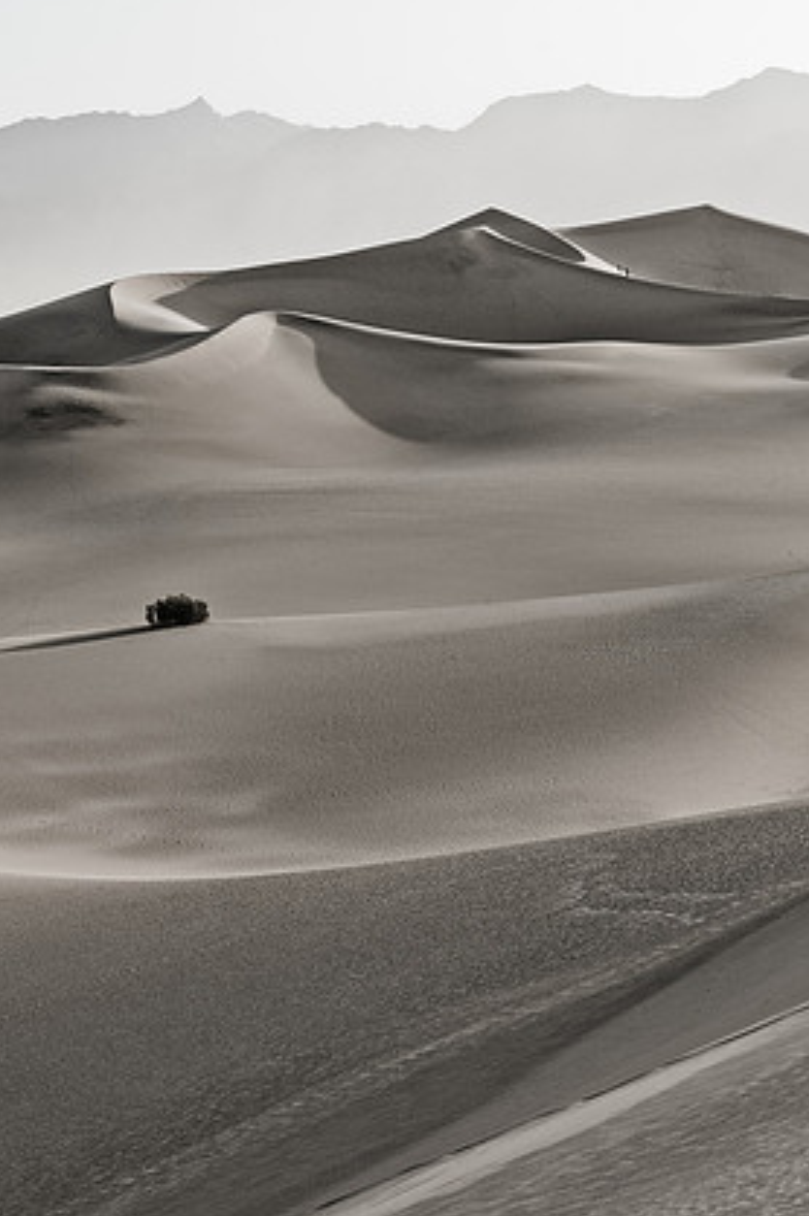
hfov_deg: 19.2
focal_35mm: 71
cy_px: 620
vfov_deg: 28.5
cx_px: 412
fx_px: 2397
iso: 400
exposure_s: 1/320
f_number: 10
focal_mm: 44
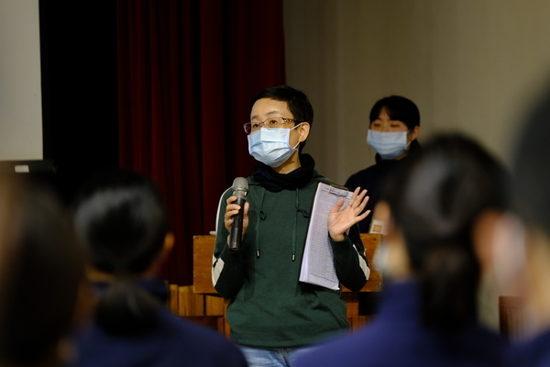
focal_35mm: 202
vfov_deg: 6.8
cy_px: 184
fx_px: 3086
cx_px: 275
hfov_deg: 10.2
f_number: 2.8
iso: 1000
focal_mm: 134.4
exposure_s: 1/40
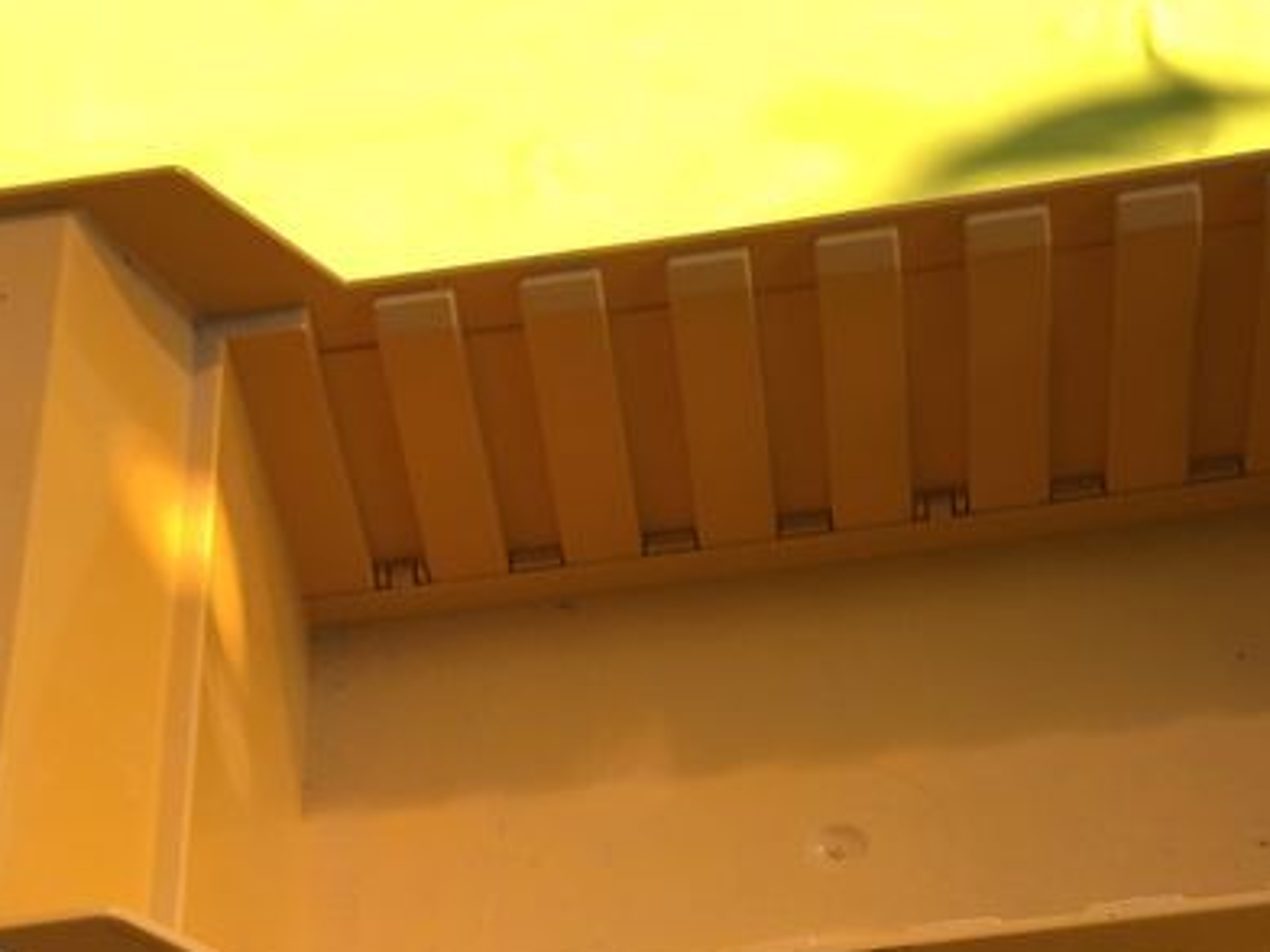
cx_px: 677
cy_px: 1098
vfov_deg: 19.0
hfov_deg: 26.3
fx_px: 2715
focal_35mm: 74
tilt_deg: -52.7
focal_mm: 4.15
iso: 32
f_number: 2.2
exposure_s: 1/542
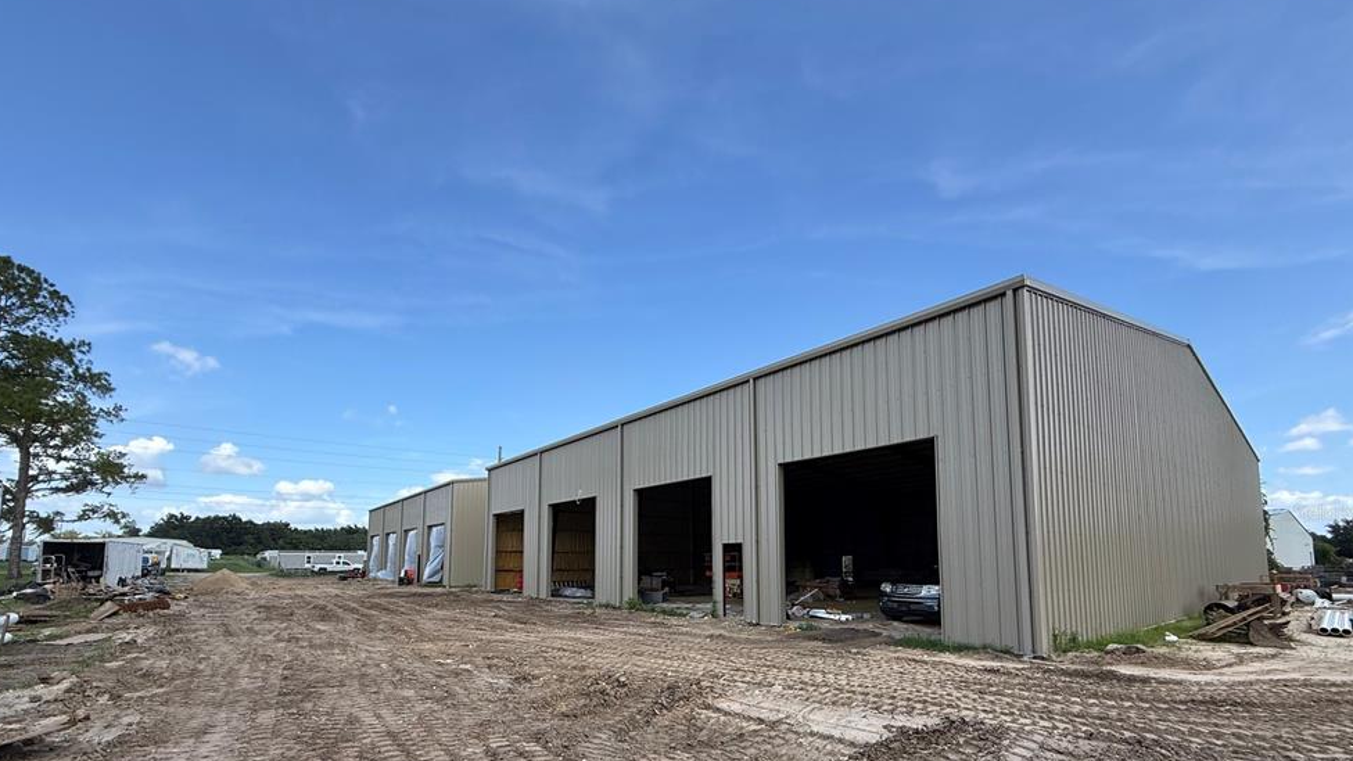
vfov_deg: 65.2
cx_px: 668
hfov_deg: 99.4
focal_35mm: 16
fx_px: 574
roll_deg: +0.3
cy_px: 511
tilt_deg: +4.8
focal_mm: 2.22
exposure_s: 1/853
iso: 50
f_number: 2.2
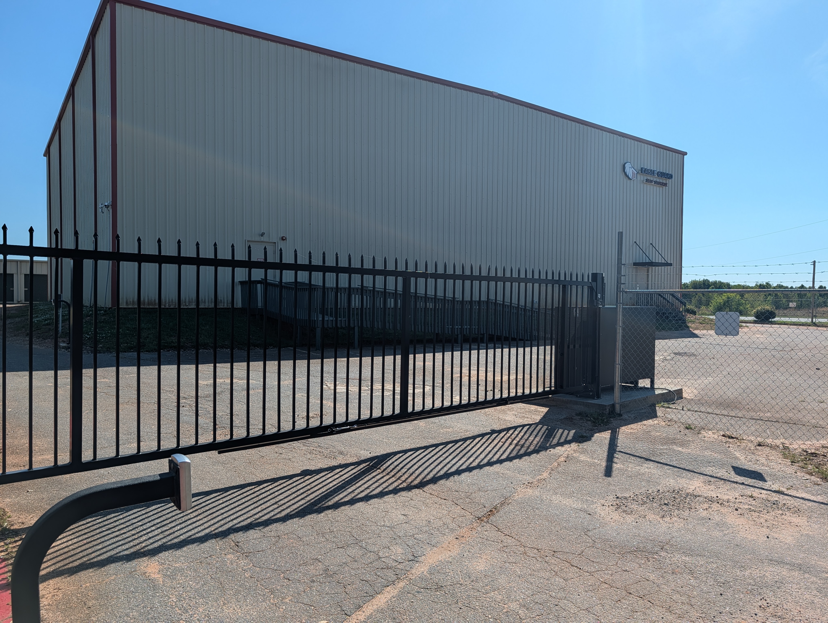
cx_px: 414
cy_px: 312
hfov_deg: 71.5
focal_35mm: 24
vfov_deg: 56.9
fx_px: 575
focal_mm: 6.9
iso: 18
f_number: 1.68
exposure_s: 1/1488
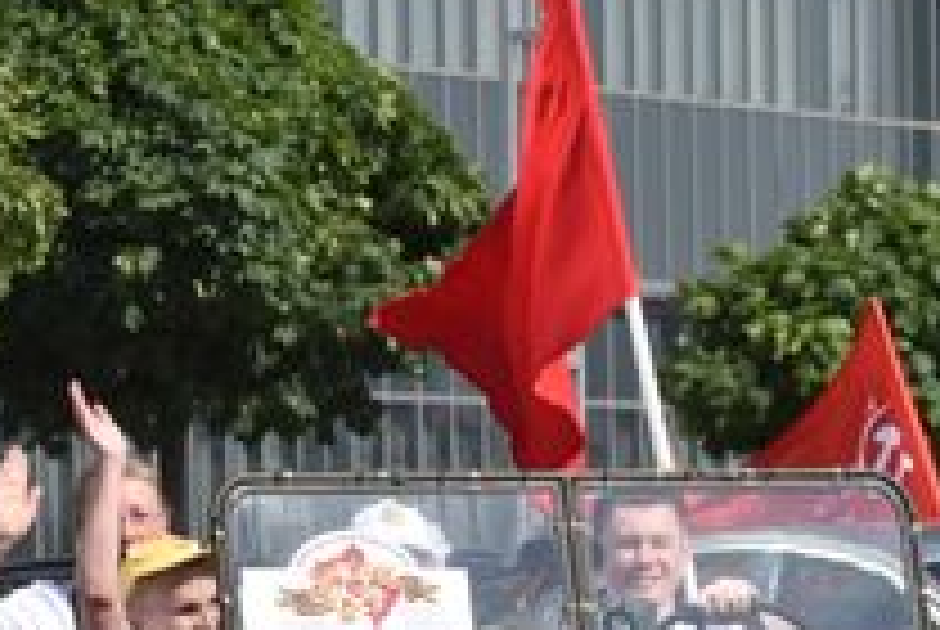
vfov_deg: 3.4
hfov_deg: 5.0
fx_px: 10642
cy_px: 554
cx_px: 900
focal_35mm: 407
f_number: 8
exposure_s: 1/2000
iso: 500
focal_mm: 122
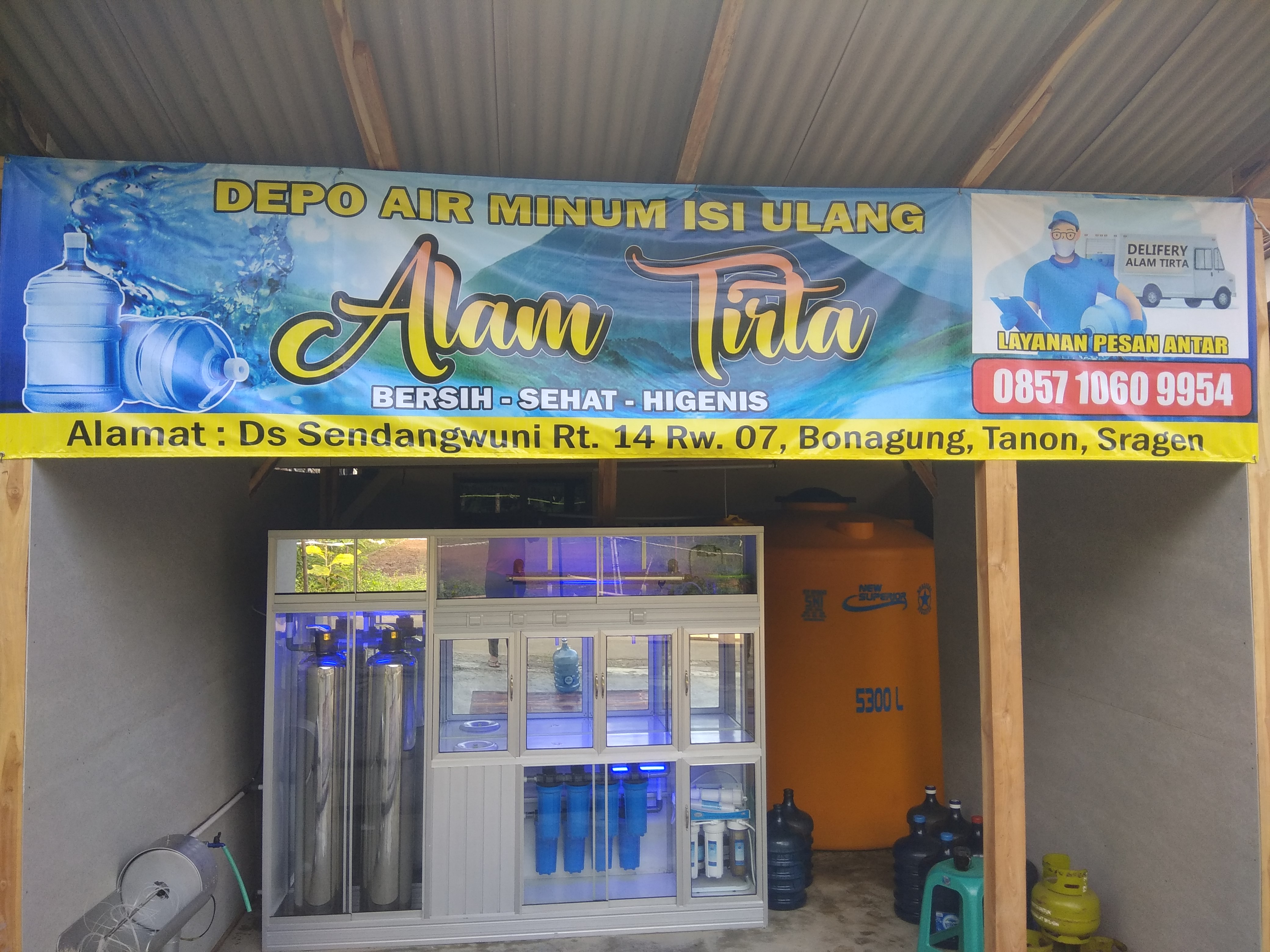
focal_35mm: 21
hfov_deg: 79.0
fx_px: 770
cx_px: 635
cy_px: 476
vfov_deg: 63.4
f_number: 2
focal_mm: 3.57
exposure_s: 1/115
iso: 100
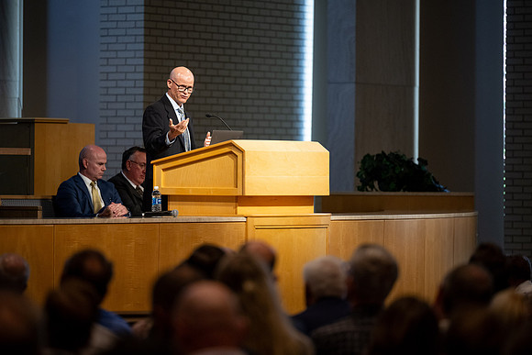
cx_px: 266
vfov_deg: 6.9
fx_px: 2956
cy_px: 178
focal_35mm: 200
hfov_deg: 10.3
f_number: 2.8
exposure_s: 1/500
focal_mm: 200
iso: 1600
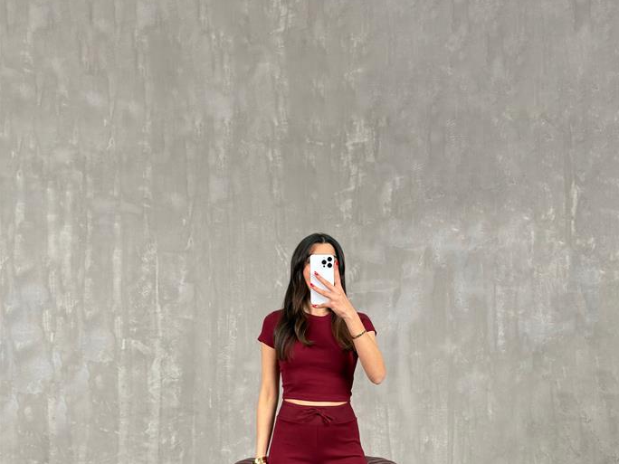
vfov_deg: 41.1
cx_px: 317
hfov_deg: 55.3
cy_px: 371
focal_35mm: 33
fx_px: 590
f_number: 1.78
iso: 160
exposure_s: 1/121
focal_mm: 6.76
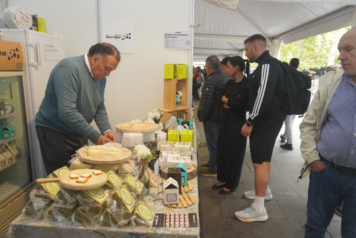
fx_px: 247
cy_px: 120
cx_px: 183
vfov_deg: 51.3
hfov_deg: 71.5
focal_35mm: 25
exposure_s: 1/160
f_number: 4
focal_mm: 16
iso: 1000
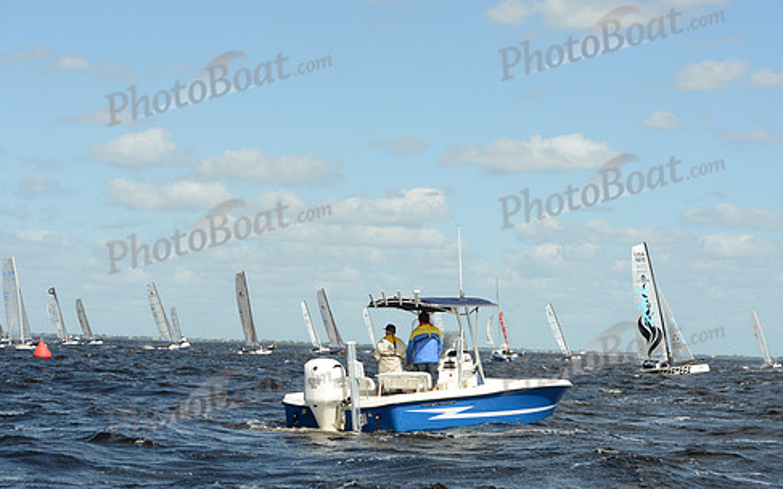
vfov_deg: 15.3
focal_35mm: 85
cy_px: 294
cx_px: 416
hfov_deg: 24.4
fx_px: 1813
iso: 250
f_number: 7.1
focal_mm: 70
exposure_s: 1/1000
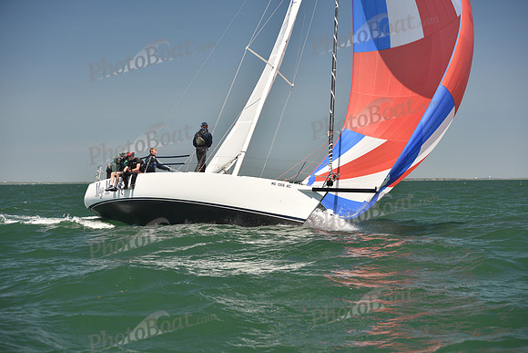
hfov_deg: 28.8
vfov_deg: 19.5
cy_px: 176
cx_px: 264
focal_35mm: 70
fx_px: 1027
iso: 250
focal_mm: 70
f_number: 4.5
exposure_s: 1/800
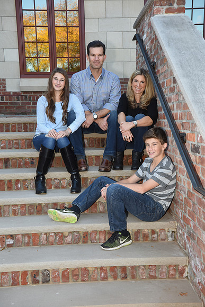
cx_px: 102
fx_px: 376
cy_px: 154
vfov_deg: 44.5
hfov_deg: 30.5
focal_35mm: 44
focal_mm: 44
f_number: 8
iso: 640
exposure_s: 1/100
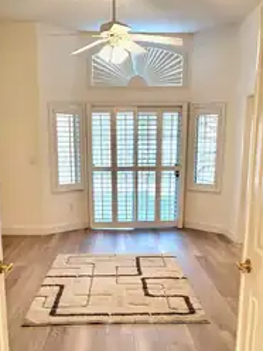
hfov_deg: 34.3
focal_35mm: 42
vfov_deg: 43.9
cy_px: 245
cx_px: 123
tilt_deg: -13.2
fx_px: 425
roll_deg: +0.3
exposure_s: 1/60
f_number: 1.6
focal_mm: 5.96
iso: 160
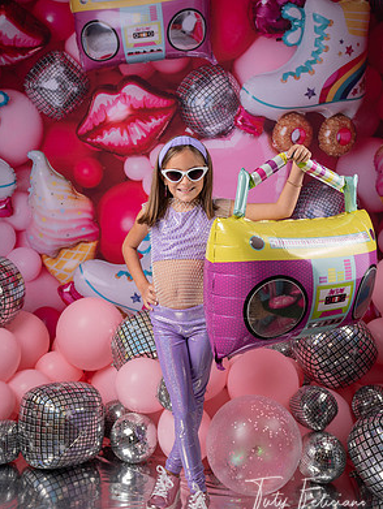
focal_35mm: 42
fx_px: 619
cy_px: 250
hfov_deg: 34.4
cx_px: 190
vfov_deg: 44.8
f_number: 4
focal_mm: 38
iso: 64
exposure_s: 1/100
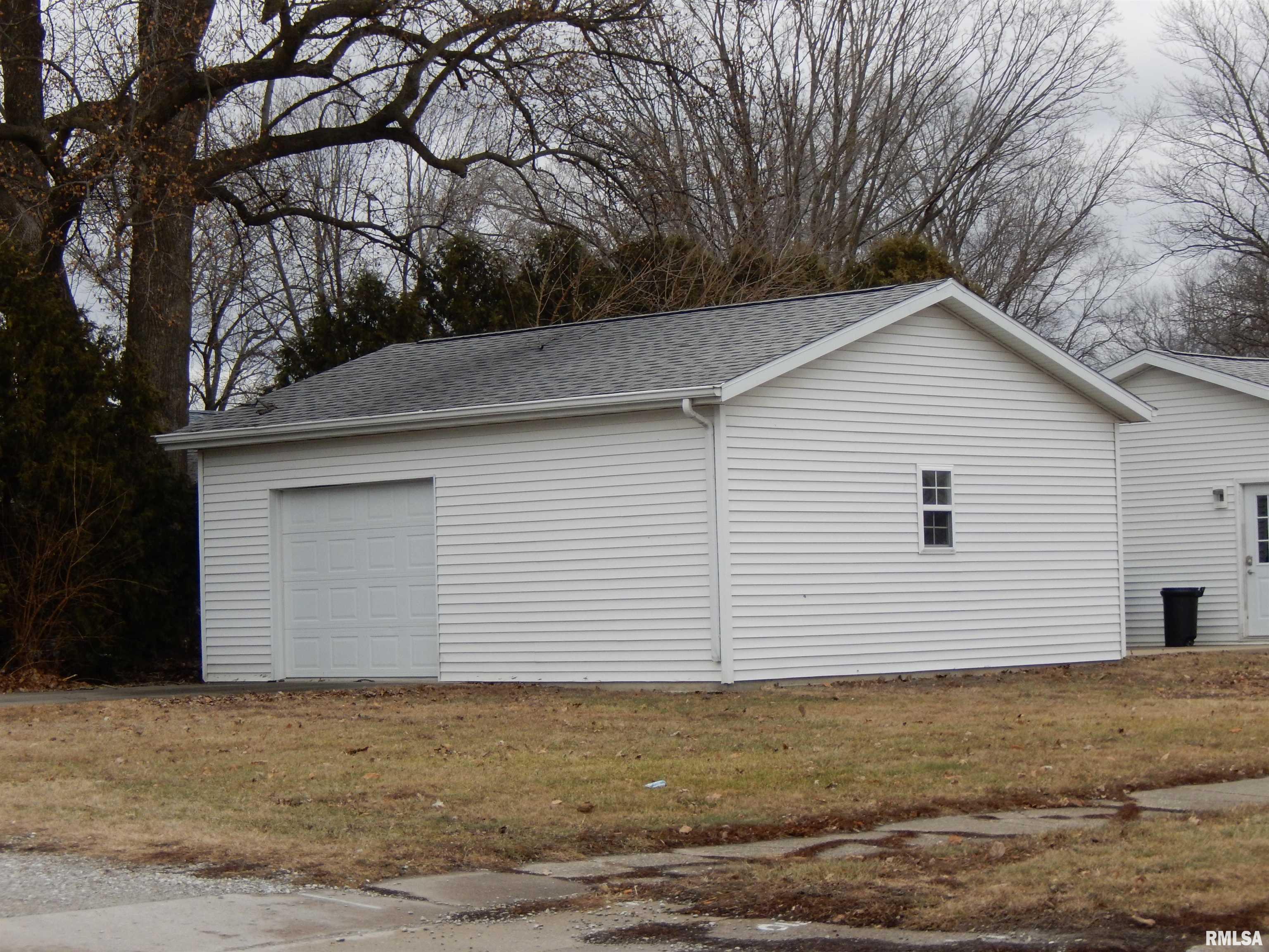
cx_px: 634
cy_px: 476
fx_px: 3116
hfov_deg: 23.0
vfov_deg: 17.4
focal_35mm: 85
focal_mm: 15.2
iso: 220
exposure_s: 1/250
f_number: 5.1
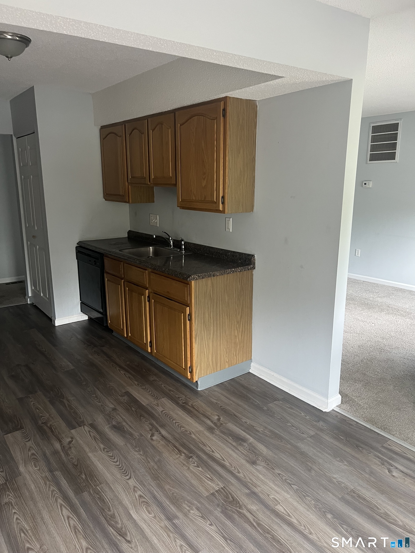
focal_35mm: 26
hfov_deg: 53.1
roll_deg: -0.1
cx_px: 208
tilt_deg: -12.8
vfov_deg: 67.3
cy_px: 276
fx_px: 416
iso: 160
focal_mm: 5.7
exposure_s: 1/60
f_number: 1.5
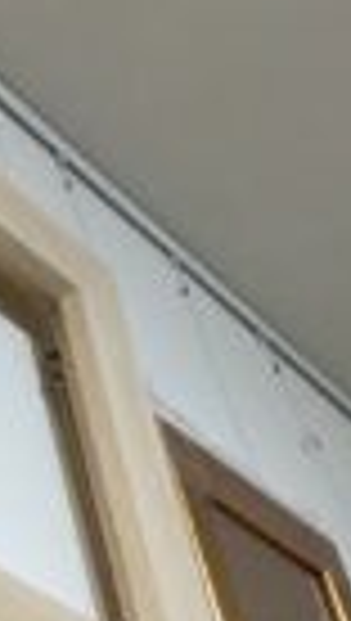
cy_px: 367
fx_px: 1401
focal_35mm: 85
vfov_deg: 25.0
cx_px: -108
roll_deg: +8.2
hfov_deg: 13.7
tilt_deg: +39.6
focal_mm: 3.3
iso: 64
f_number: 2.4
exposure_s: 1/50
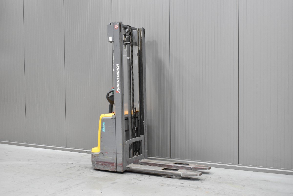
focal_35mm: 42
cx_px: 146
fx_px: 342
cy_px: 98
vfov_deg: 31.9
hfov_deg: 46.4
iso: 1250
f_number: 5.6
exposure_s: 1/30
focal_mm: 28
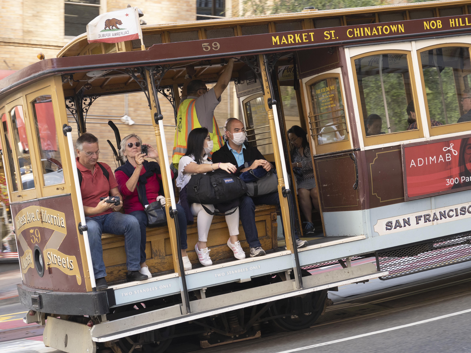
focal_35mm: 70
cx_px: 236
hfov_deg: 27.8
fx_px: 952
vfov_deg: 21.0
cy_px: 176
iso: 500
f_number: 5.6
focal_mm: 35
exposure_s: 1/160
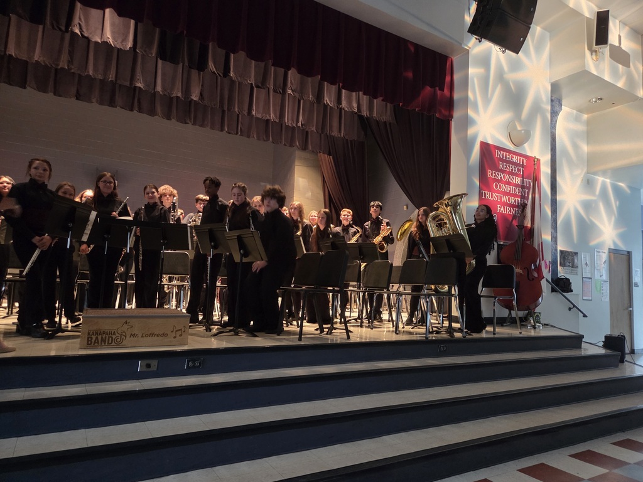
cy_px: 241
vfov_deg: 58.9
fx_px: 427
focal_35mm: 23
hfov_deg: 73.9
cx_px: 322
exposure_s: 1/40
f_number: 1.8
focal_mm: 5.4
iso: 1250
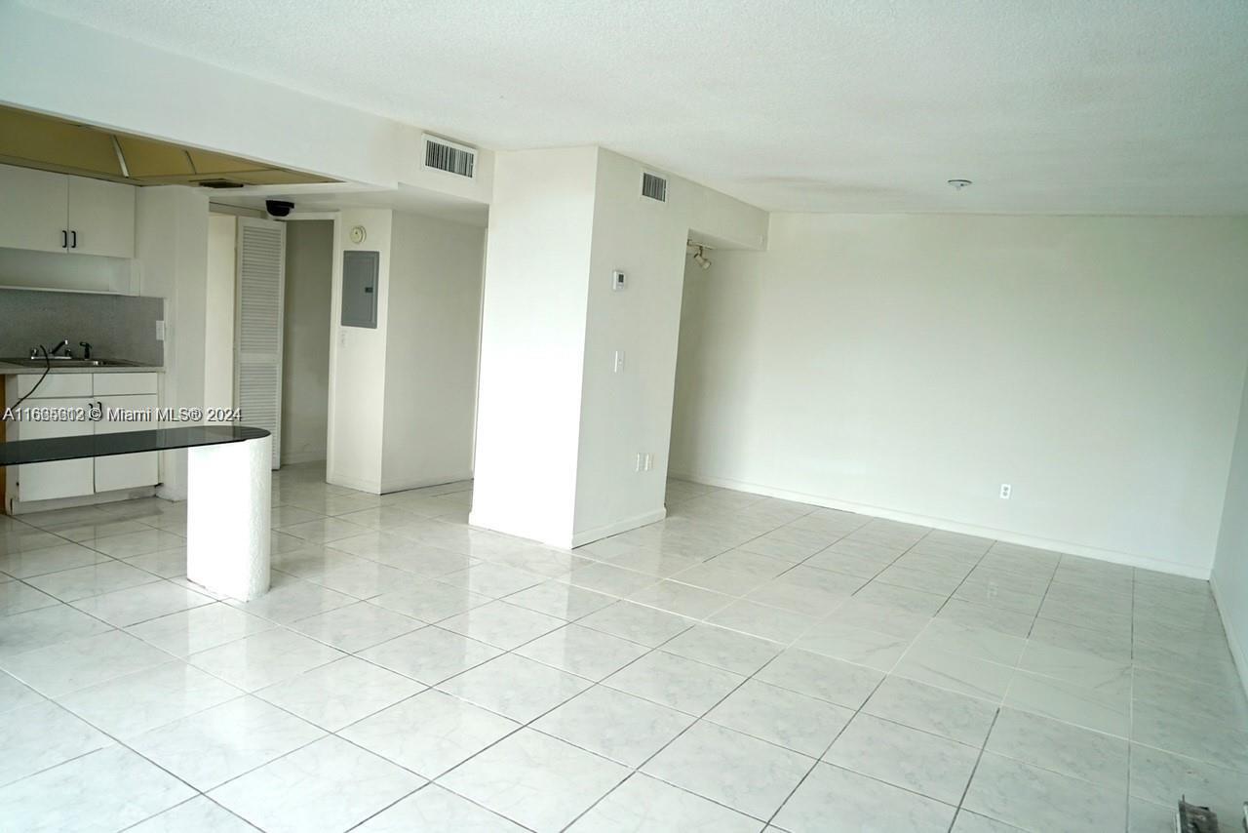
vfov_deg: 53.2
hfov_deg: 73.7
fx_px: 832
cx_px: 624
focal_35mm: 24
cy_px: 416
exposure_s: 1/160
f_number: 4
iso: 160
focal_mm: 24
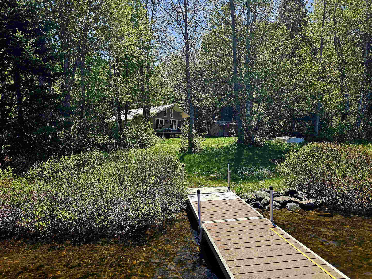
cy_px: 140
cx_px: 186
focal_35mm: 23
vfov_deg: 58.9
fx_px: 247
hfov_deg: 73.9
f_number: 1.7
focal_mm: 6.3
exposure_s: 1/435
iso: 10
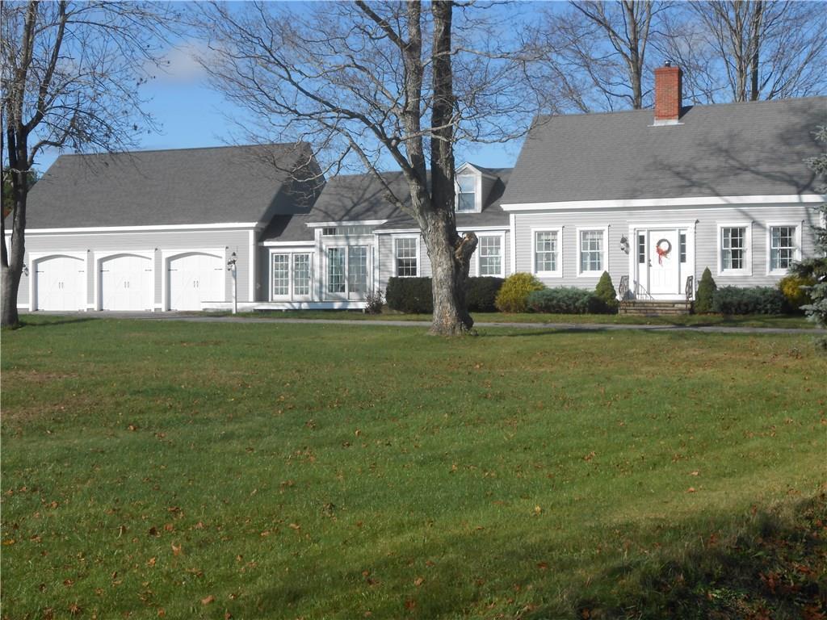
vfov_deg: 26.1
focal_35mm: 56
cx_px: 414
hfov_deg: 34.3
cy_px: 310
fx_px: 1338
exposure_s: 1/640
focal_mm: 10
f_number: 5.2
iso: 80
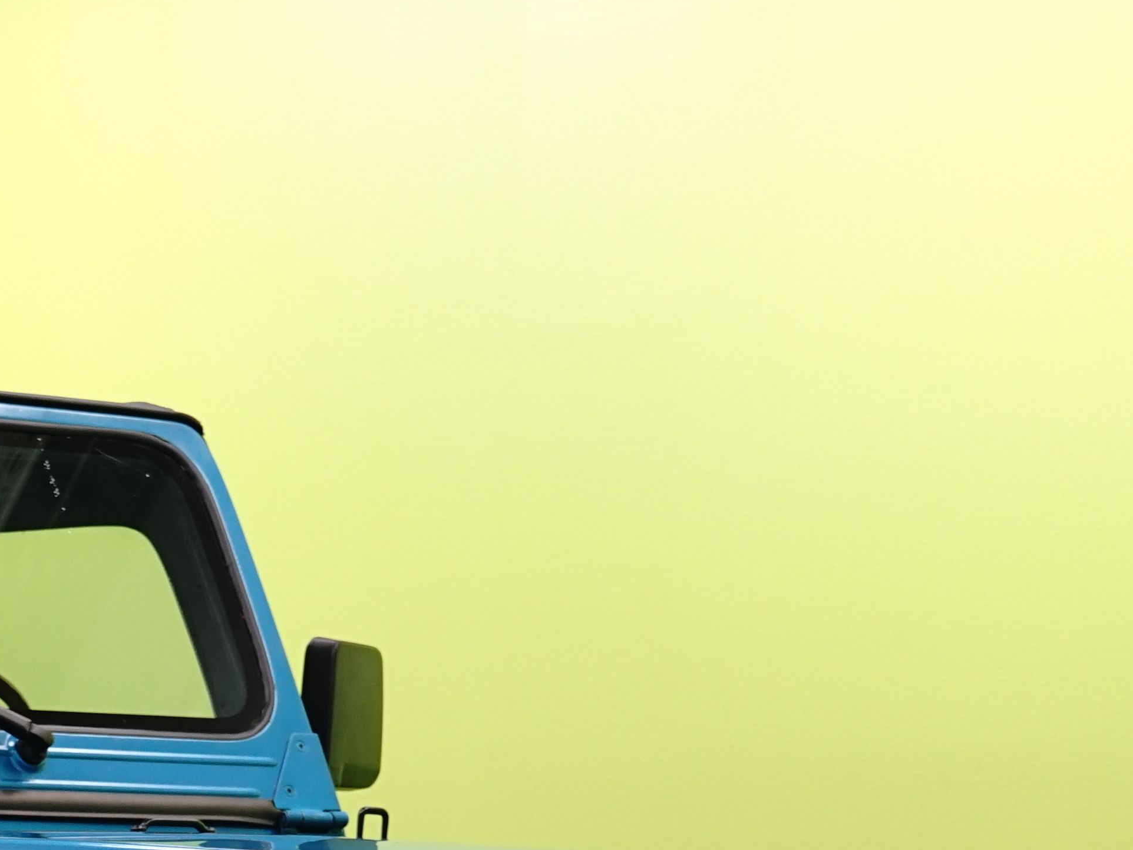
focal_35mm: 186
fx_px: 6087
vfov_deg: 7.9
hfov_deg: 10.5
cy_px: 1087
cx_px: -133
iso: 500
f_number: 8
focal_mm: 62
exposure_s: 1/6
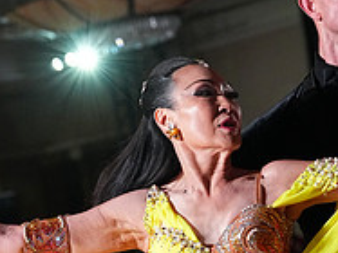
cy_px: 432
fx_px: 2771
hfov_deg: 7.0
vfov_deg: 5.2
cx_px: 274
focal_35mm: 284
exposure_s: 1/400
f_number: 5
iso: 6400
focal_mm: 95
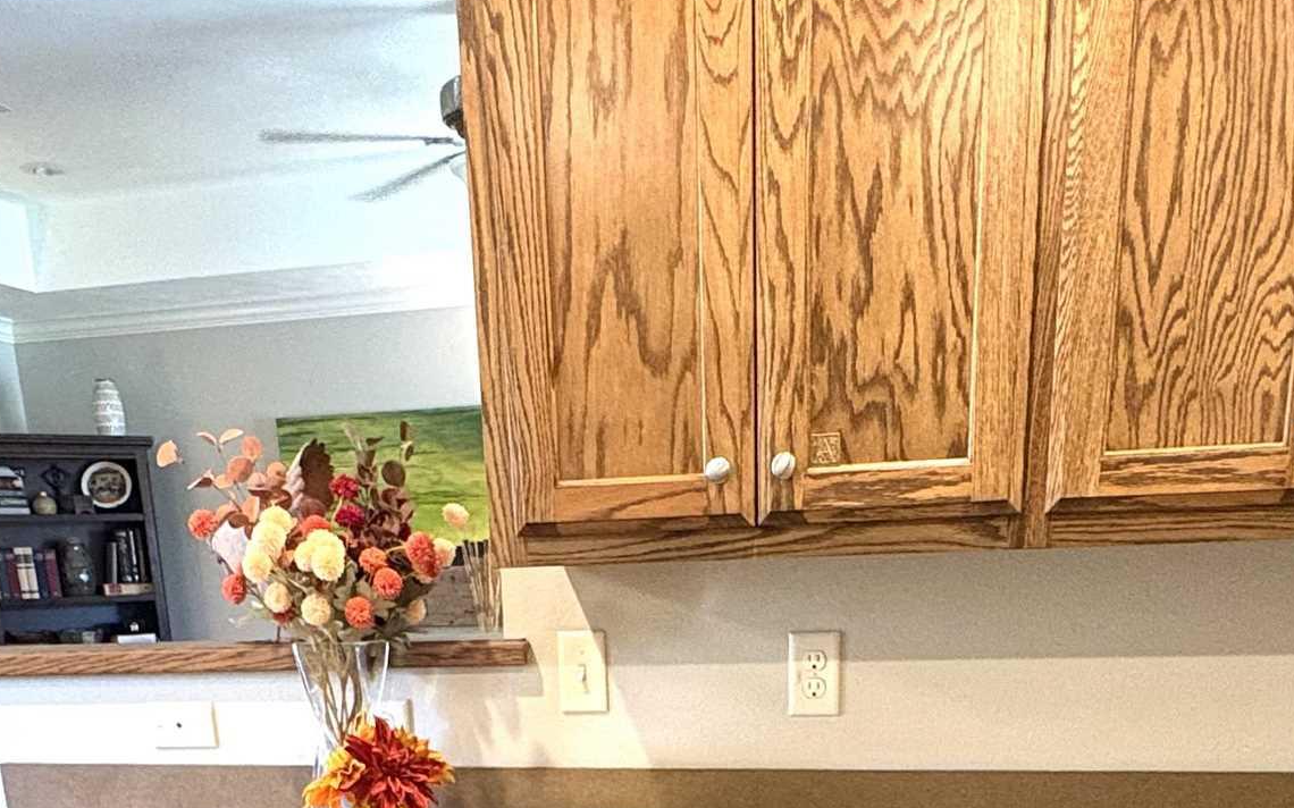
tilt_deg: -19.7
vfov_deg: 26.9
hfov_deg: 49.3
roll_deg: +3.3
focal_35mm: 40
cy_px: 1054
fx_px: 1410
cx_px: 619
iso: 640
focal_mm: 2.22
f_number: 2.2
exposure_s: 1/40
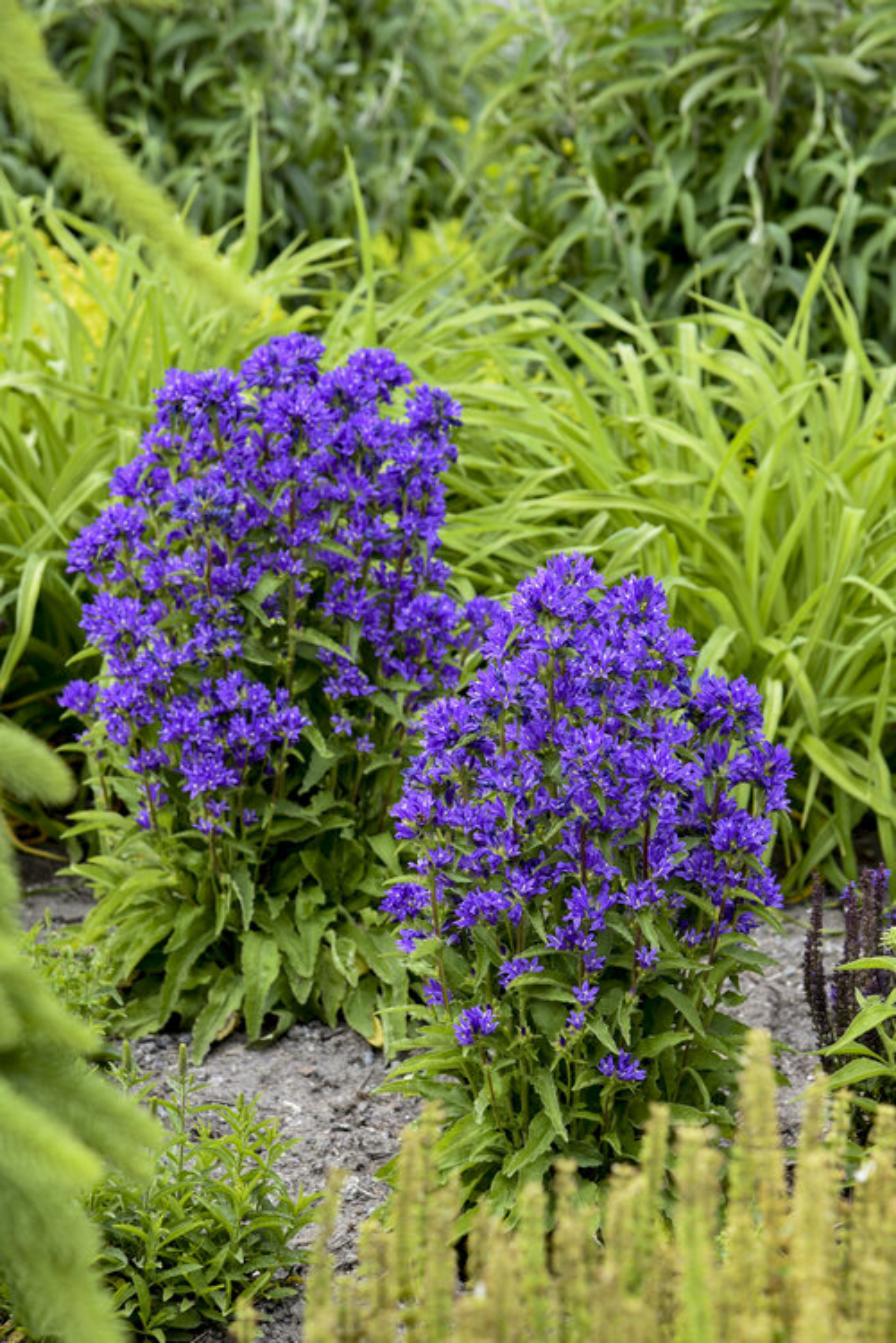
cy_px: 672
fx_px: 3916
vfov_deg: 19.4
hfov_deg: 13.1
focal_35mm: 105
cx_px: 448
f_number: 7.1
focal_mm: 105
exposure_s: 1/200
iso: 400
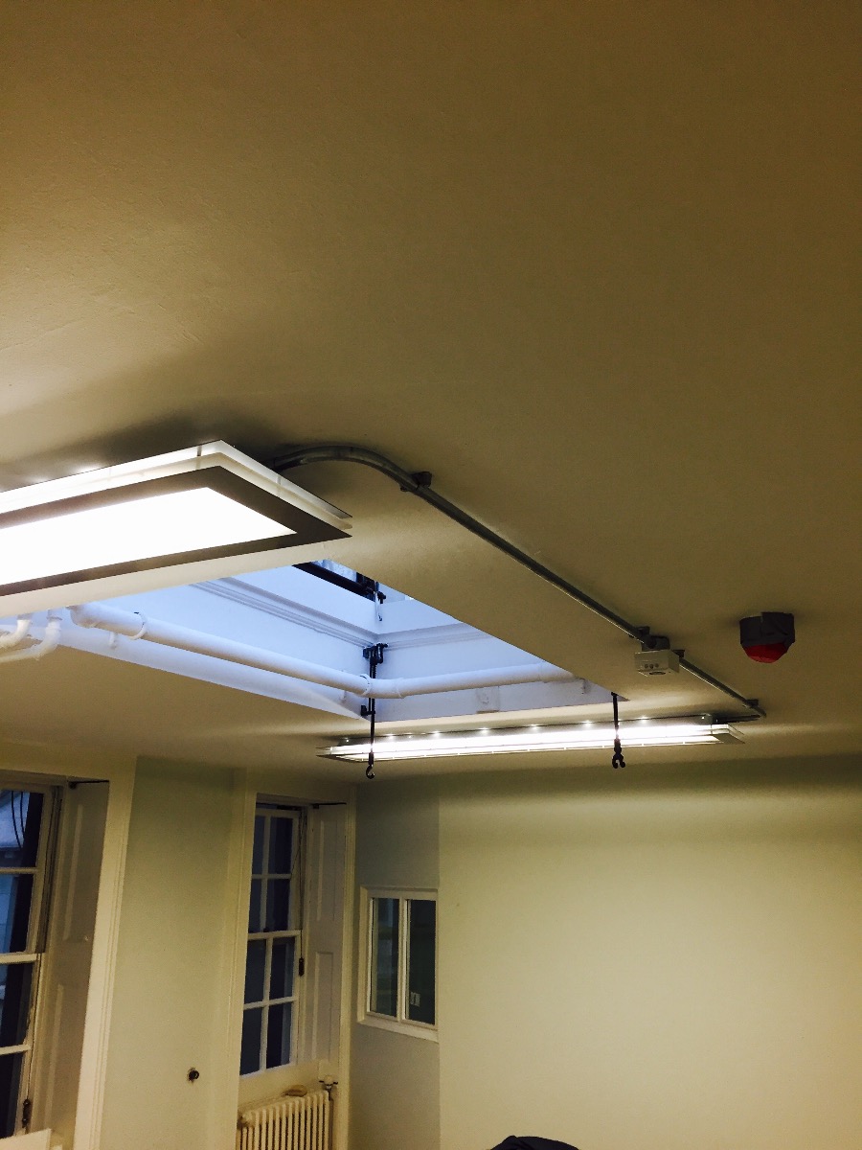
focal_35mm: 29
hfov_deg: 48.2
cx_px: 431
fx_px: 963
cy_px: 575
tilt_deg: +17.4
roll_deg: -0.1
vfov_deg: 61.7
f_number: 2.2
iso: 50
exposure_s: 1/33
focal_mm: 4.15
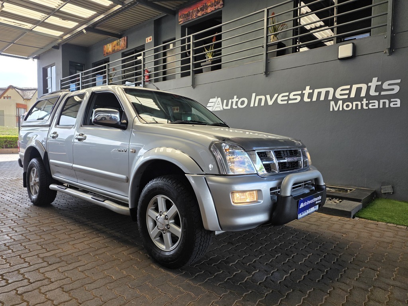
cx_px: 204
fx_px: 271
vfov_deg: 58.9
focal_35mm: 23
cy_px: 153
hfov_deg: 73.9
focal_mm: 6.25
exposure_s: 1/359
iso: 40
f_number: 1.7
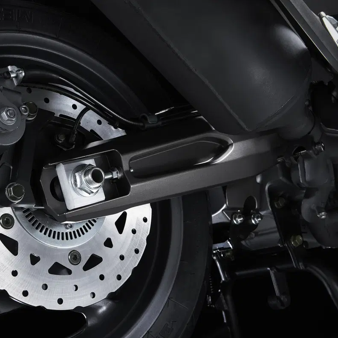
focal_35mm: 54
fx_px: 597
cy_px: 170
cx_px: 116
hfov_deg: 31.4
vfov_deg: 31.6
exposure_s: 1/13
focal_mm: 42
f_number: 13
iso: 200
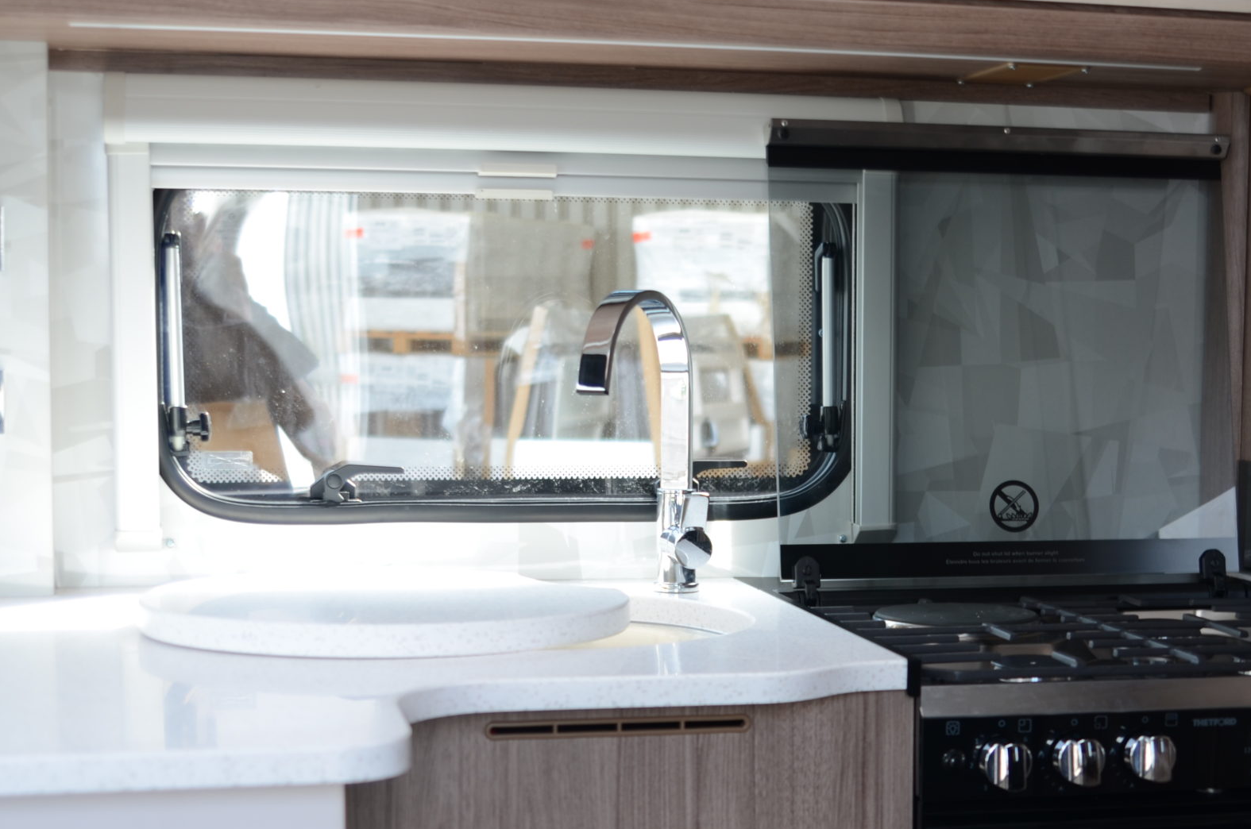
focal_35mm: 66
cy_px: 560
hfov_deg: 30.5
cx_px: 812
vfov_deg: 20.5
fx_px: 2283
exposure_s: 1/30
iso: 100
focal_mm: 27
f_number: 2.8
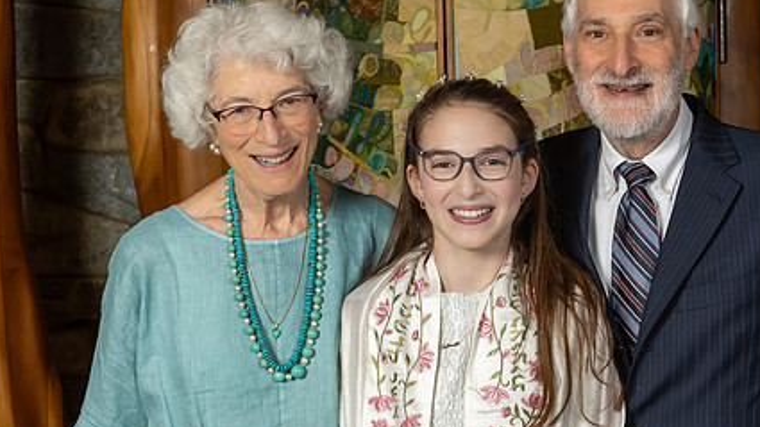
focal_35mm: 105
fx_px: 2116
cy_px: 254
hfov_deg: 20.3
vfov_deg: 11.5
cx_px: 530
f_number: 8
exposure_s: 1/200
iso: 500
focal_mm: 38
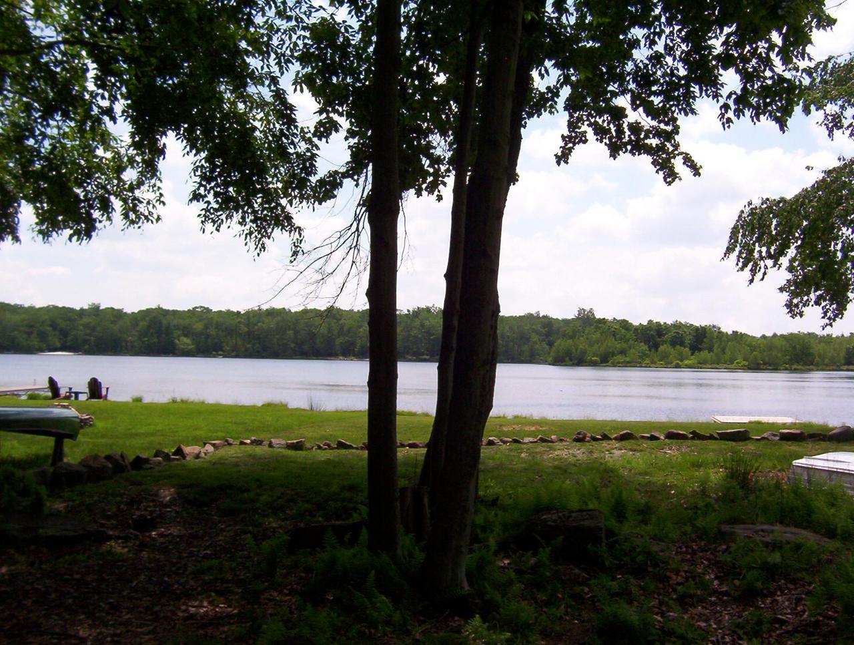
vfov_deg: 39.8
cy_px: 322
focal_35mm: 36
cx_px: 427
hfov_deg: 51.3
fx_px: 890
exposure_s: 1/692
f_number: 5.24
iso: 100
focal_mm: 5.54
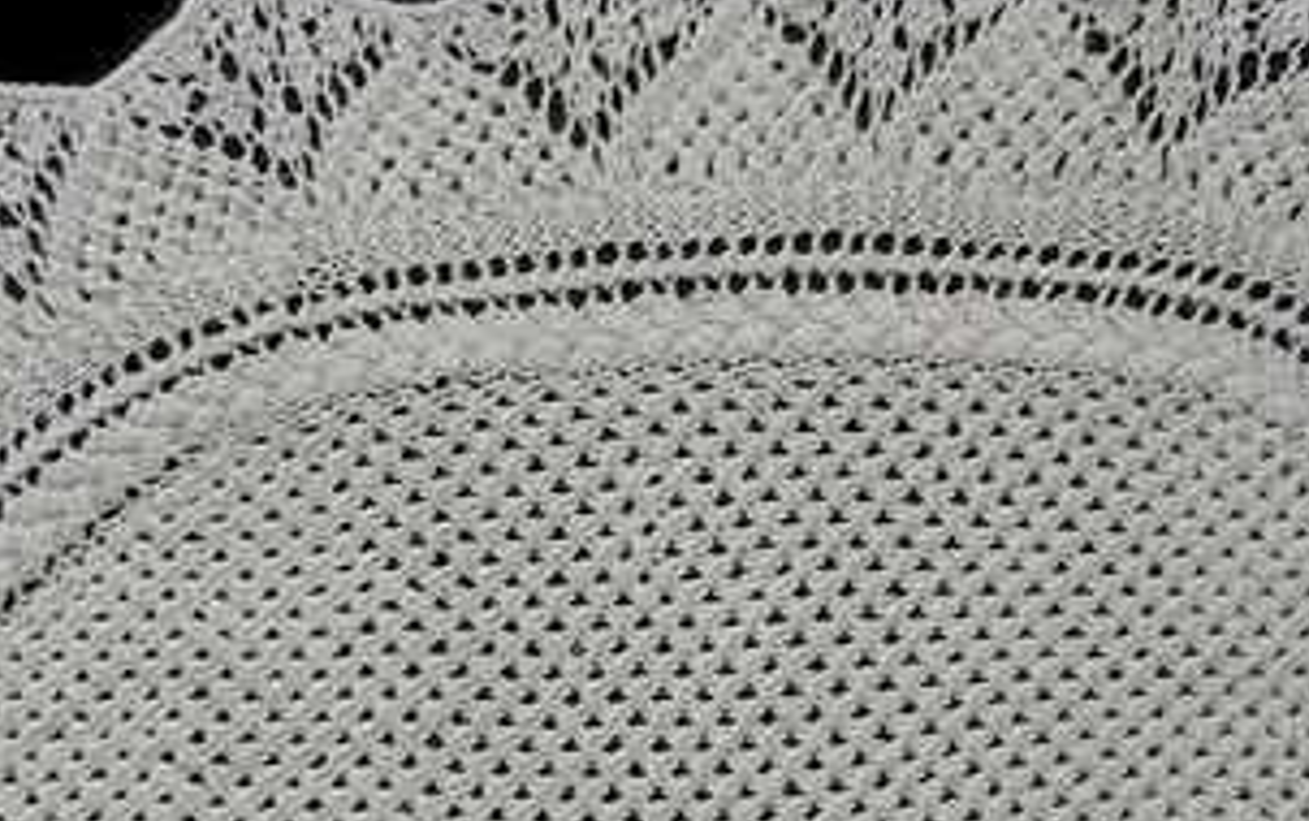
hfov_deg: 29.0
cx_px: 644
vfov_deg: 18.1
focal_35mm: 71
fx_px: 2535
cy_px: 728
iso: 200
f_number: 3.5
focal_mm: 22
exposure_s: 1/40
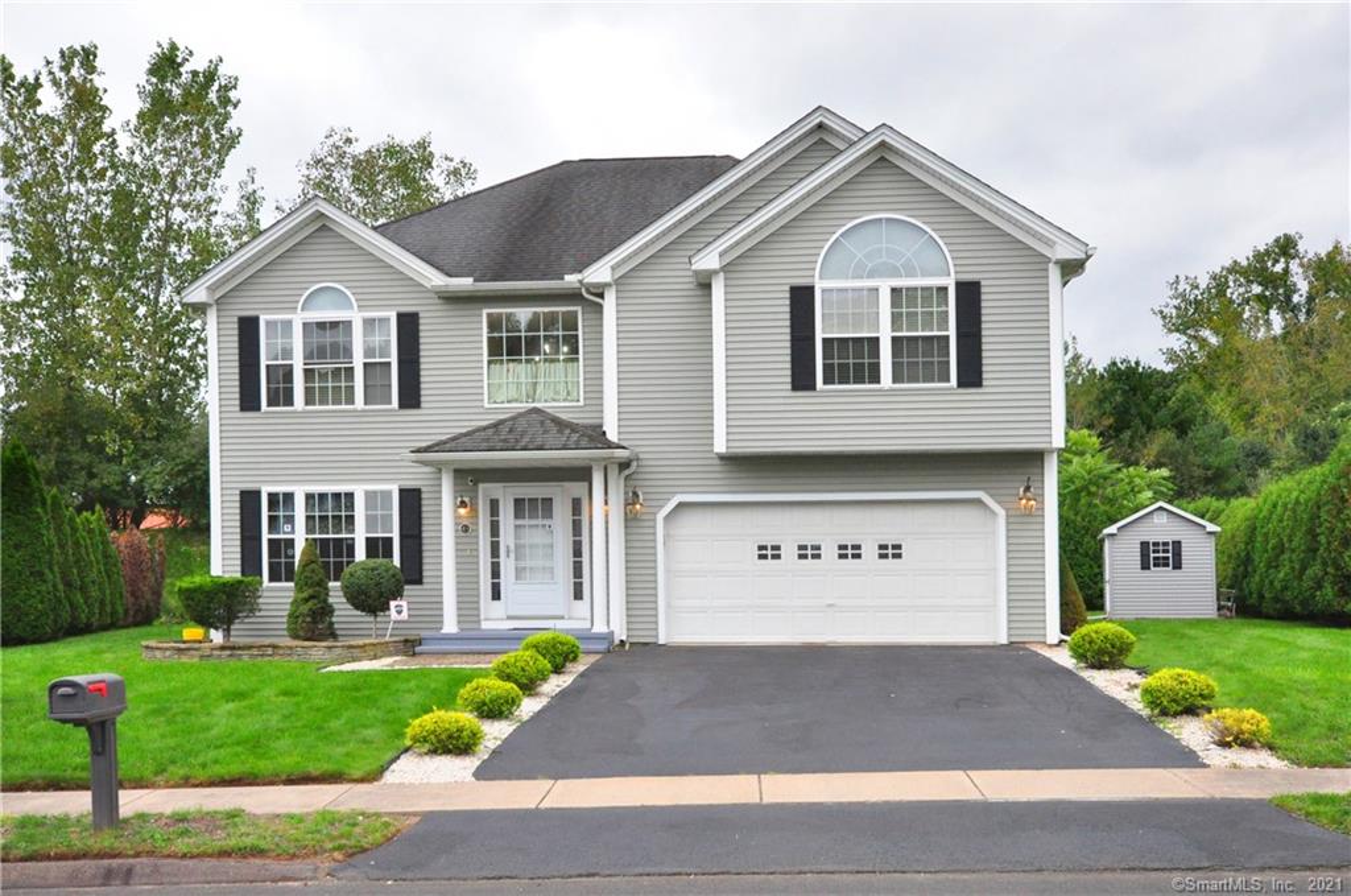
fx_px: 1124
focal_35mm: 30
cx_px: 676
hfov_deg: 62.0
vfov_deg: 43.5
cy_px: 448
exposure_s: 1/320
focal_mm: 20
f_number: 8
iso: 1250
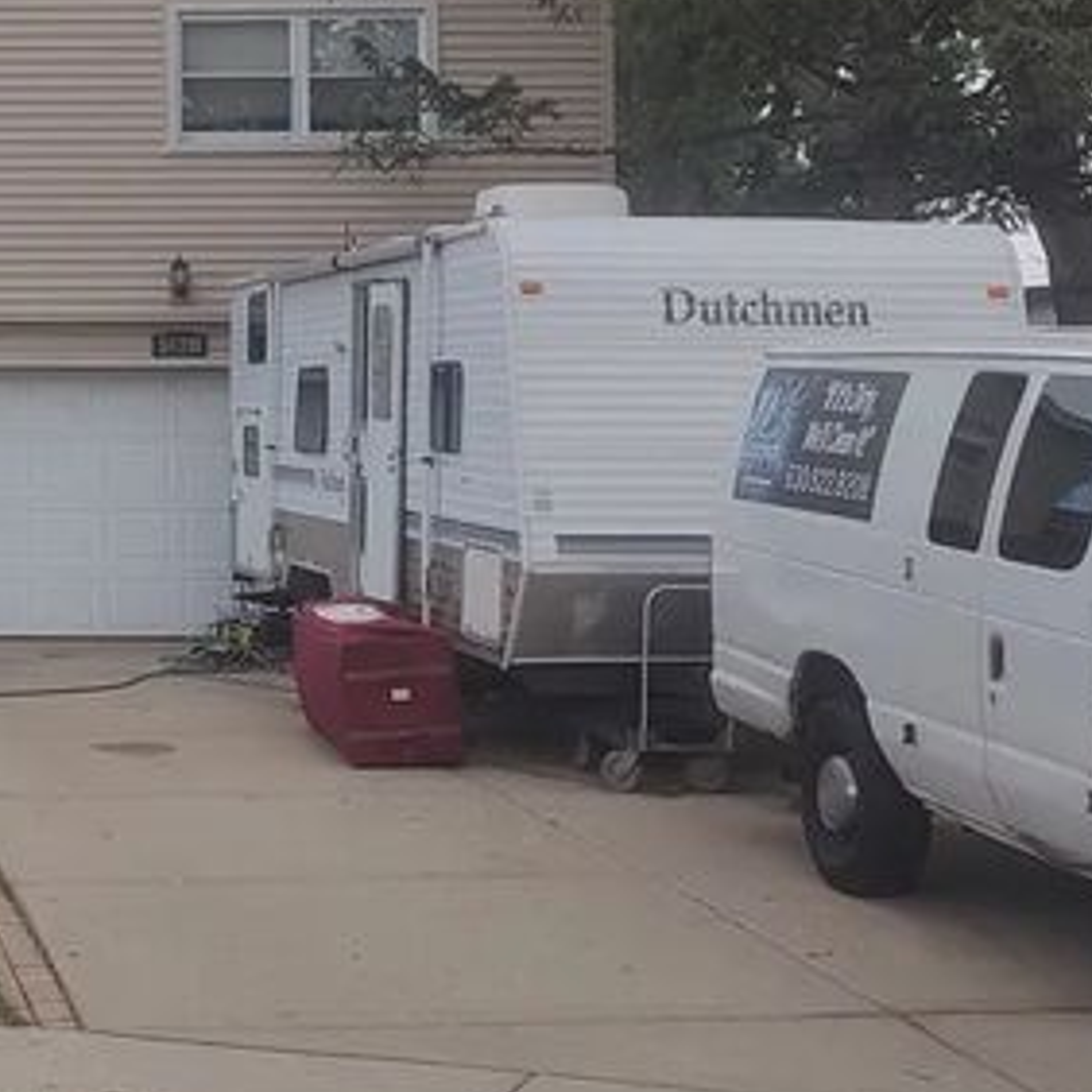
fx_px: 2748
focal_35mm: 77
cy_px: 469
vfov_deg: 22.5
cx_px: -159
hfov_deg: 21.2
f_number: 1.9
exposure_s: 1/594
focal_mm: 5.88
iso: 100
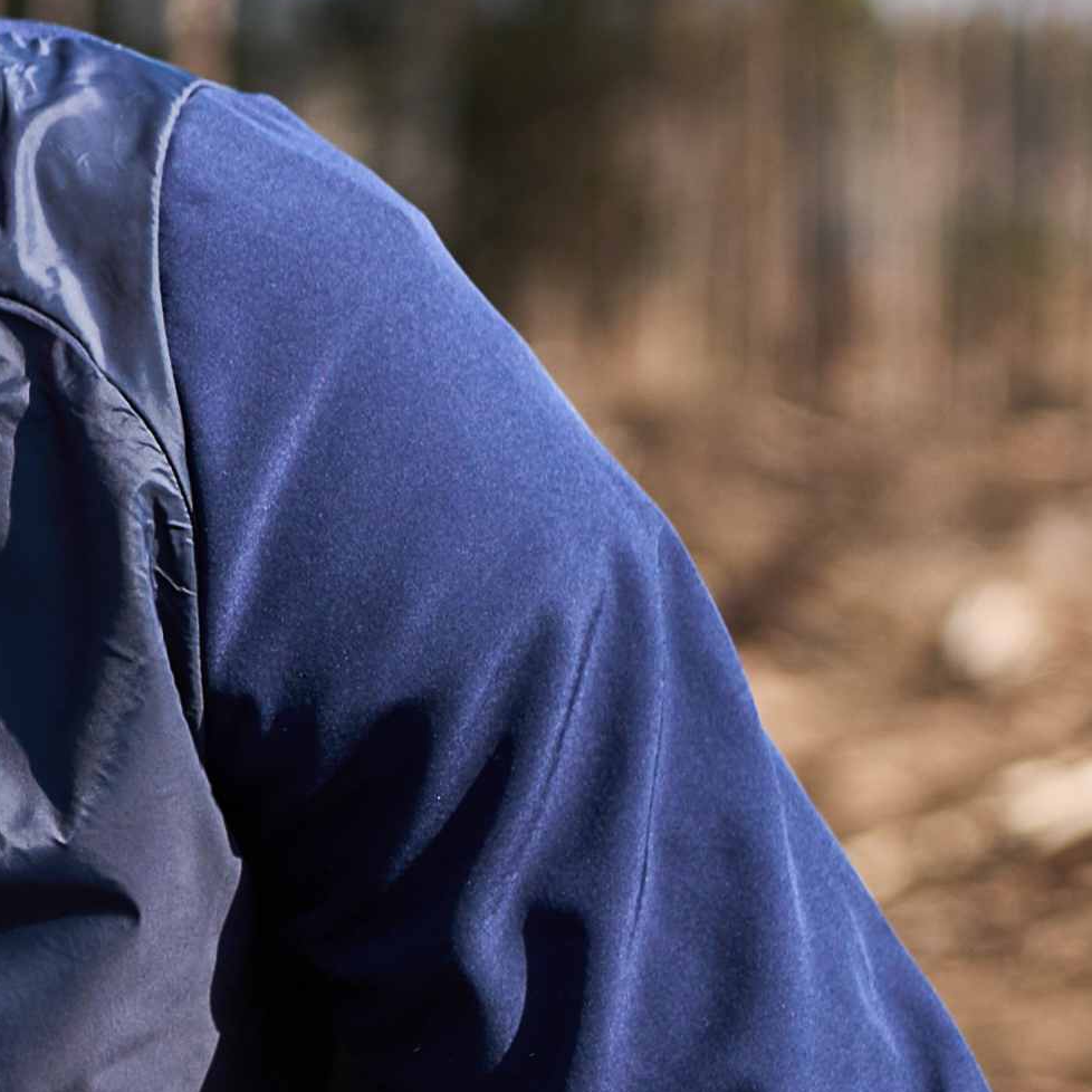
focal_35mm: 280
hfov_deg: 6.1
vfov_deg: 6.2
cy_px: 919
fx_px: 9993
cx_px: -1096
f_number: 2.8
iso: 200
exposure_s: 1/2000
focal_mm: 46
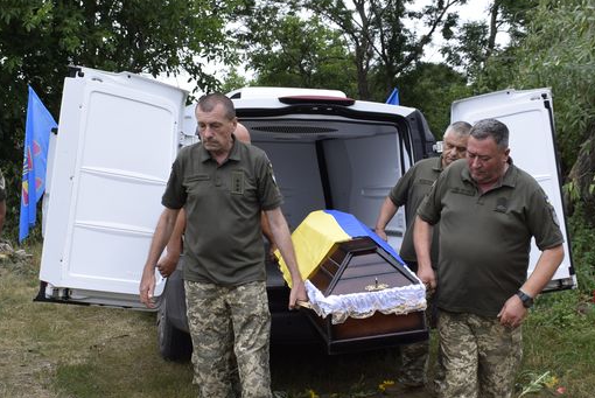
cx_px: 281
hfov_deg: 39.0
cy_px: 227
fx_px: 839
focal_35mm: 51
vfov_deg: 26.6
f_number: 8
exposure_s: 1/250
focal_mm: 23
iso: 400
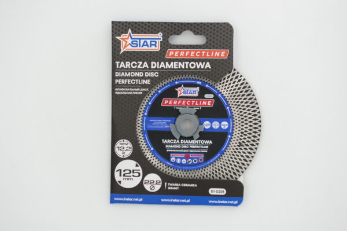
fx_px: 674
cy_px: 116
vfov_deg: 19.4
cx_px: 174
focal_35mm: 70
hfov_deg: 28.9
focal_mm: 70
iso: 200
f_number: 5
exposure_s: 1/250
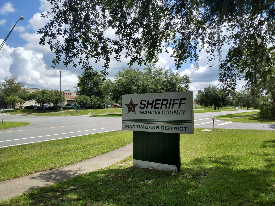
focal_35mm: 20
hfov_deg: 81.7
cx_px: 138
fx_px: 159
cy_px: 103
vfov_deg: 66.0
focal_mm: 3.54
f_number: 2
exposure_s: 1/2103
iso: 100
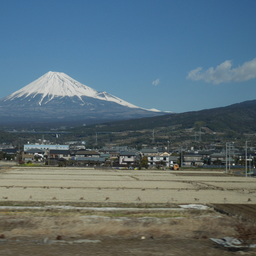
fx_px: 519
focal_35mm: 62
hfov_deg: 27.6
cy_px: 127
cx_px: 89
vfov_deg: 27.7
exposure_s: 1/320
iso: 200
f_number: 10
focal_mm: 26
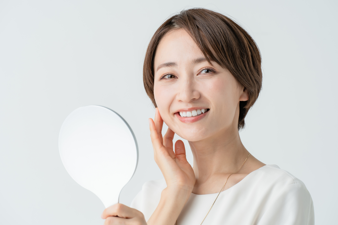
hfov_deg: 13.0
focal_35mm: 158
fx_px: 1483
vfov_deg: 8.7
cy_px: 112
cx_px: 169
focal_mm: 158
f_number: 8
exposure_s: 1/125
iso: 100
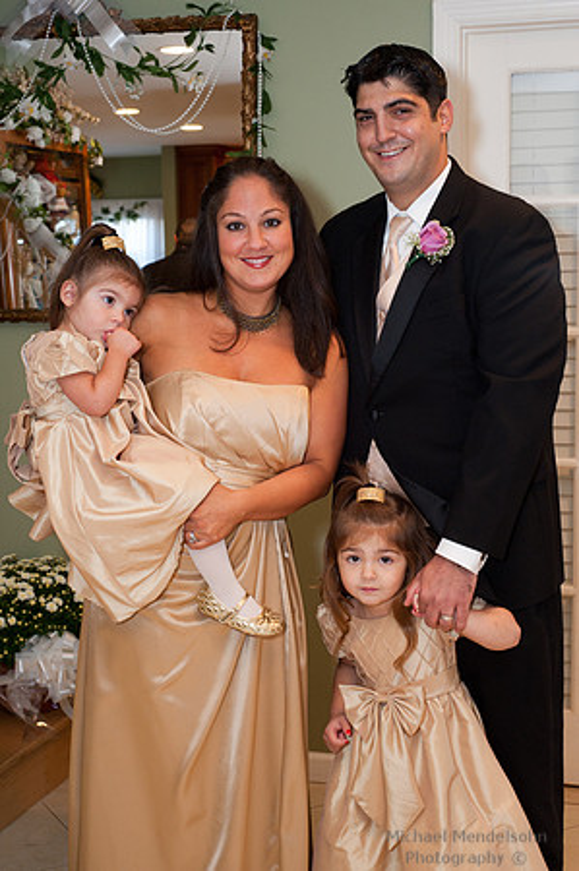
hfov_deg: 26.9
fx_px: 1209
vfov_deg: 39.6
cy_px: 436
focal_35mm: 50
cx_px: 290
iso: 1250
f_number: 7.1
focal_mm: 50
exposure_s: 1/60
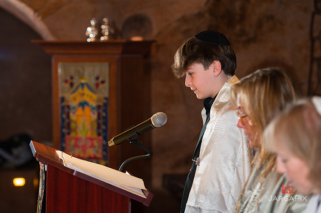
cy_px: 101
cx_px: 152
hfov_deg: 16.4
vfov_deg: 10.9
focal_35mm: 125
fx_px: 1114
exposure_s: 1/200
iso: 1000
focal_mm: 116
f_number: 4
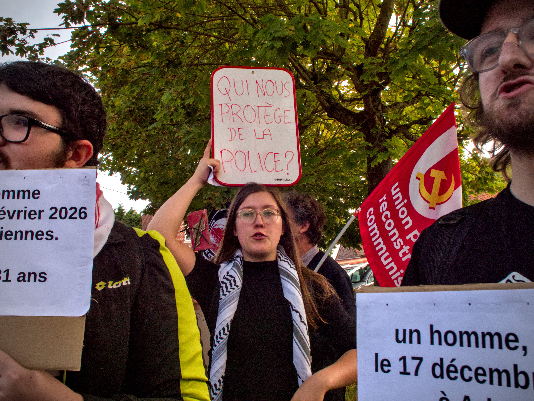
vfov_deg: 40.7
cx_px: 267
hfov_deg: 52.6
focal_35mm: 35
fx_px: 540
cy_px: 200
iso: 200
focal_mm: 17
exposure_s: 1/250
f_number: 13
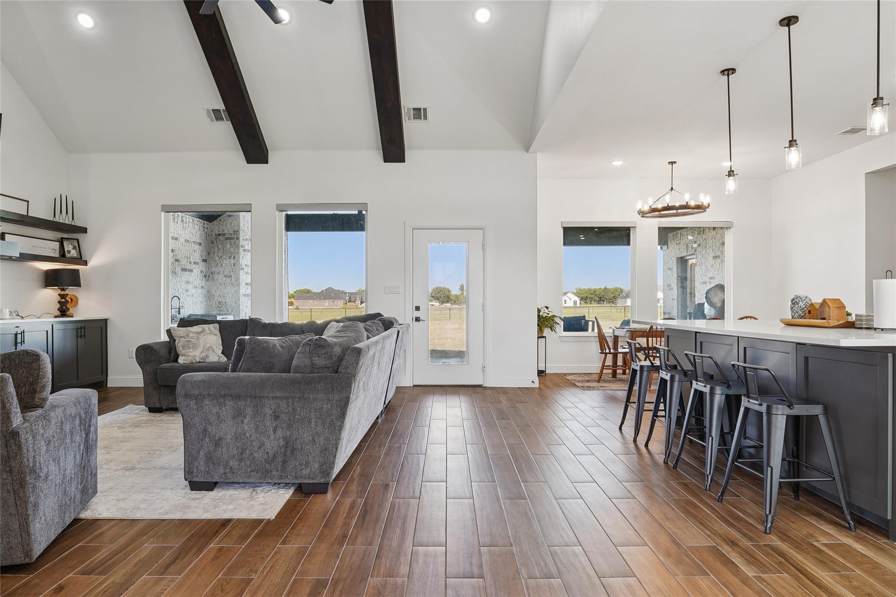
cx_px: 448
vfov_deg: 59.5
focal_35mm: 21
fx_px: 523
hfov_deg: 81.2
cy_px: 298
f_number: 9
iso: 100
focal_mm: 14
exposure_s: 1/8
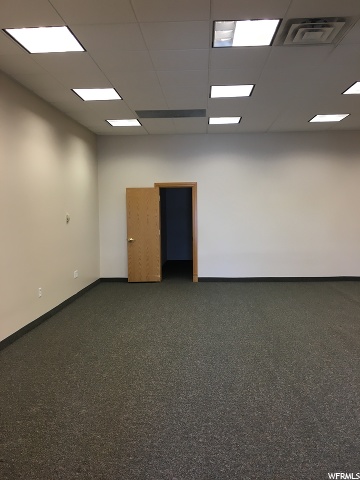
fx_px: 402
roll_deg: +1.4
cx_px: 180
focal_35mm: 29
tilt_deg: -5.0
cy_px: 240
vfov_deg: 61.7
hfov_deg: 48.2
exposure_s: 1/30
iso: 50
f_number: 2.2
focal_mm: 4.15
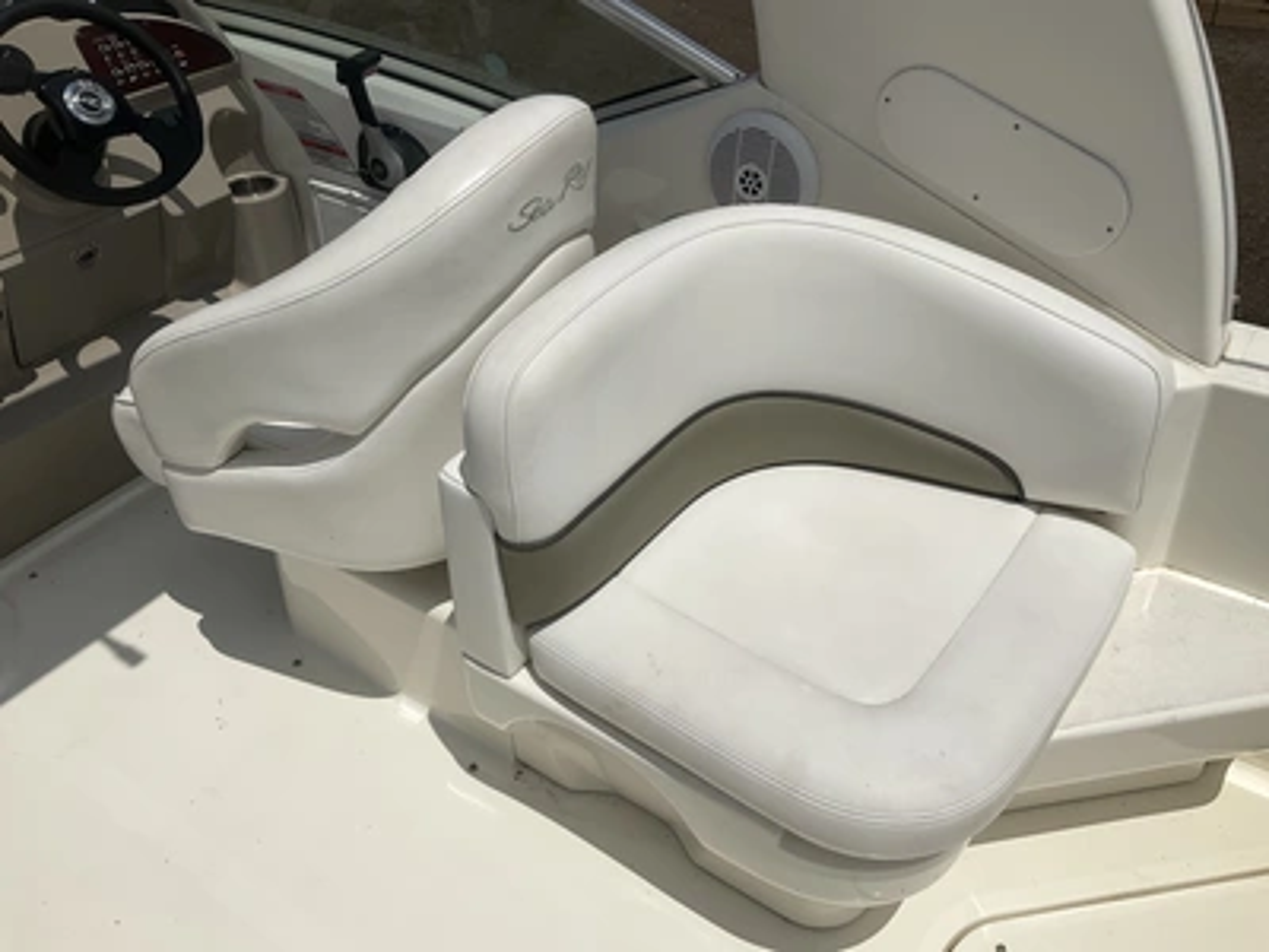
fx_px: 1063
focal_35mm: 29
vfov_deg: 48.2
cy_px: 476
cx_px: 634
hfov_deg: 61.7
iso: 25
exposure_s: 1/12658
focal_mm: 3
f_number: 1.8
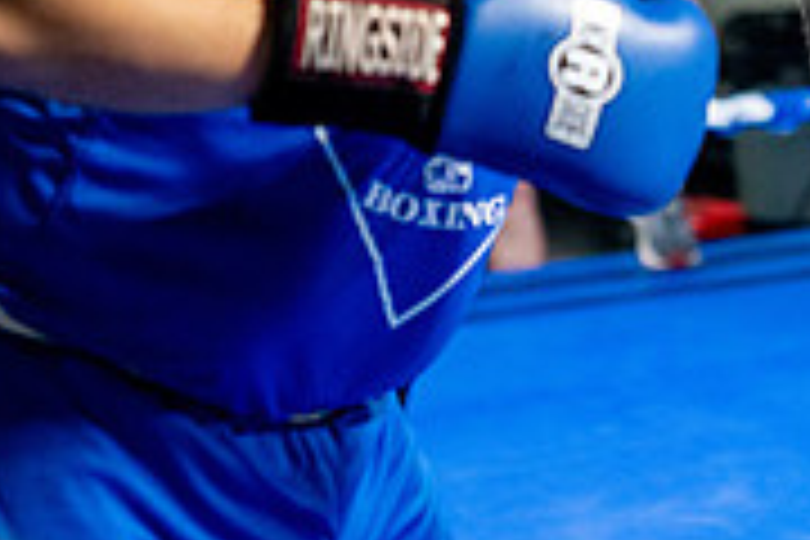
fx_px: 3622
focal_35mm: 161
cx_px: 810
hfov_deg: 12.6
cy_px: 16
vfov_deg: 8.5
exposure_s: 1/1000
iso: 4000
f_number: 2
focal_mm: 50
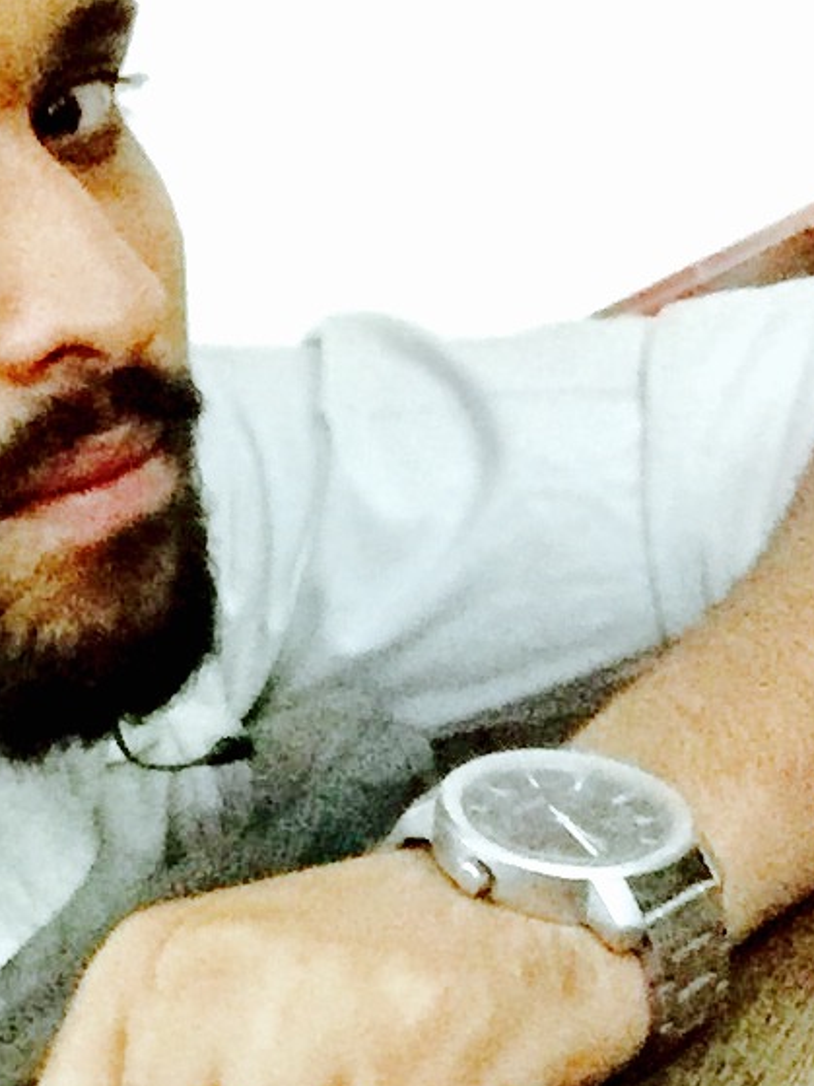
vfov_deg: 27.3
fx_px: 2227
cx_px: -62
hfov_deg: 19.9
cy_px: 676
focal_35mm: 71
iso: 1000
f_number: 2.2
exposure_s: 1/17
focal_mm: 2.65
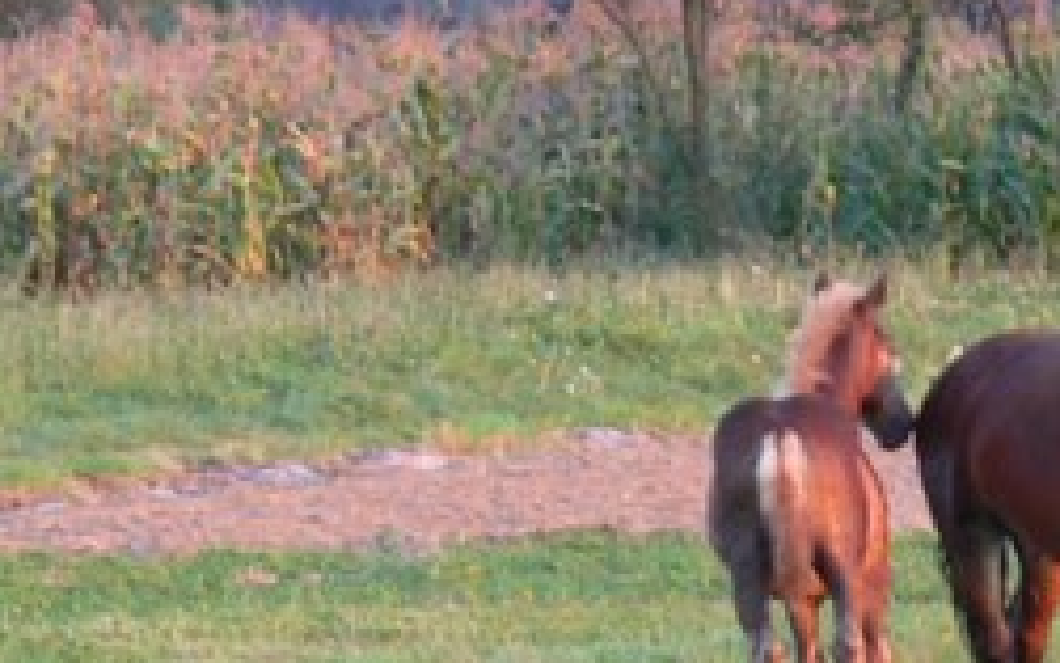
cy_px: 604
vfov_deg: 1.7
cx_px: 773
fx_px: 22856
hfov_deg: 2.7
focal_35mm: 791
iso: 80
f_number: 3.6
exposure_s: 1/30
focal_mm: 33
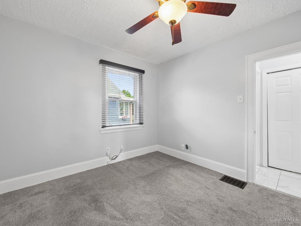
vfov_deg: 85.7
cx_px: 150
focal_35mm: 14
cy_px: 113
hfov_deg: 102.1
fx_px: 122
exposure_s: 1/13
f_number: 7.1
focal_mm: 7
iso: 640
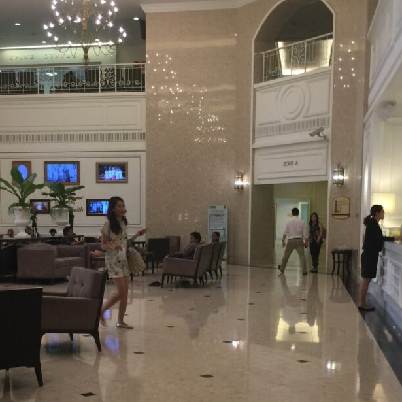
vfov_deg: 33.7
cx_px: 165
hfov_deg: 33.9
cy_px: 271
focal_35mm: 50
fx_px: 657
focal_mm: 4.15
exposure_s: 1/15
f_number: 2.2
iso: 32
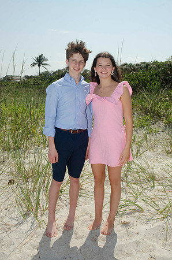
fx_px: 292
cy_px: 130
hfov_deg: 32.9
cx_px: 86
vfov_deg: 48.0
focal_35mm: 40
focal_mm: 27
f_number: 9
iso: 100
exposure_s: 1/250
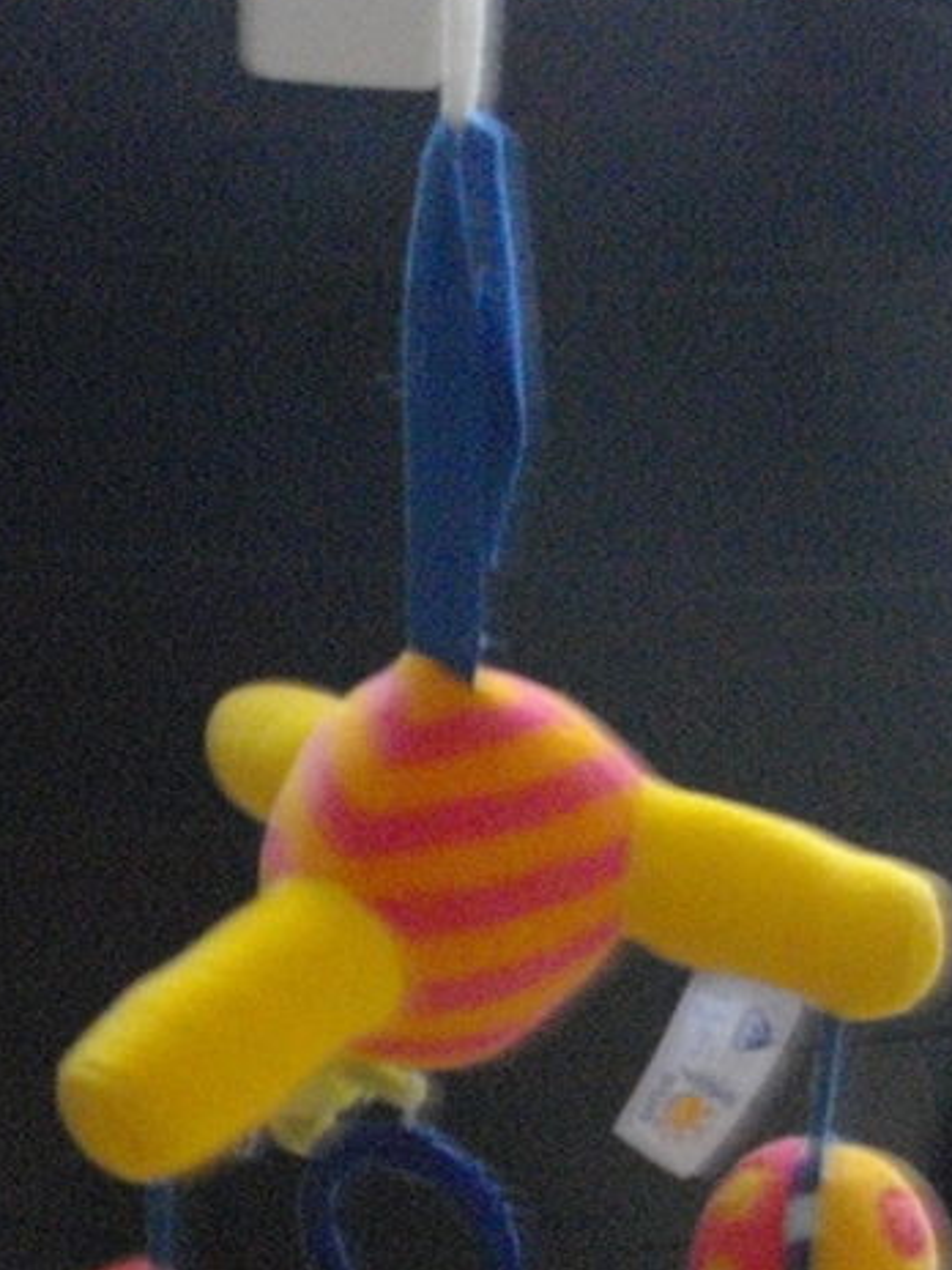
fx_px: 2530
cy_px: 920
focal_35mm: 69
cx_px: 290
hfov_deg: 21.2
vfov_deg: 27.8
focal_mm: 5.7
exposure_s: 1/6
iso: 800
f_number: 2.9
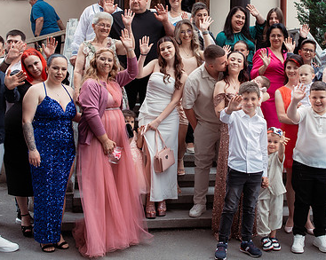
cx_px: 205
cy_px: 96
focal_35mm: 57
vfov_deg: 26.6
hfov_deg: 32.9
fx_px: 550
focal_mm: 35
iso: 400
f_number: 6.3
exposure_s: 1/320
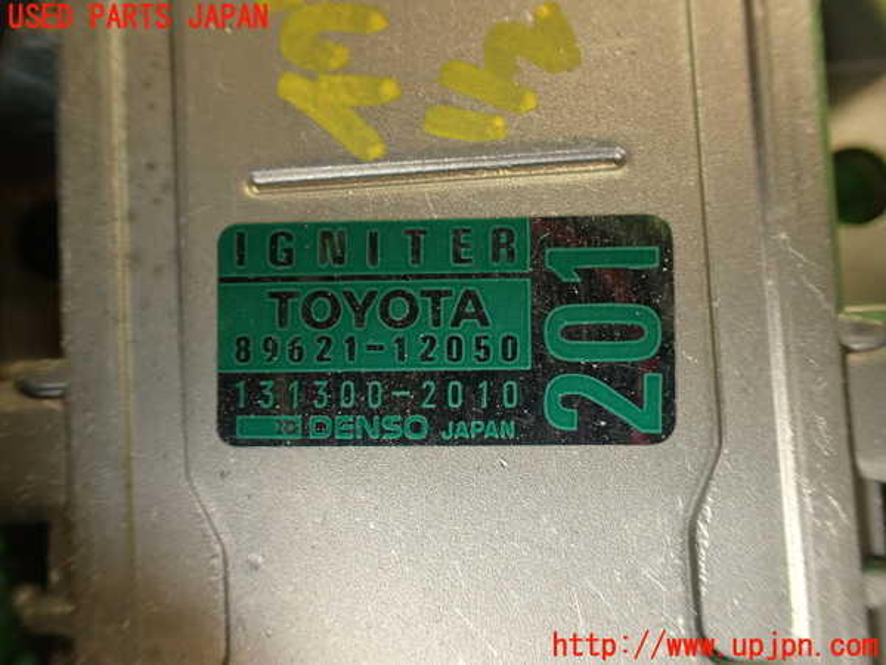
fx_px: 768
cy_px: 332
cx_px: 443
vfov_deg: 46.8
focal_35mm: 30
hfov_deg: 60.0
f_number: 2.3
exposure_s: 1/30
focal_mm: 5.4
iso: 200
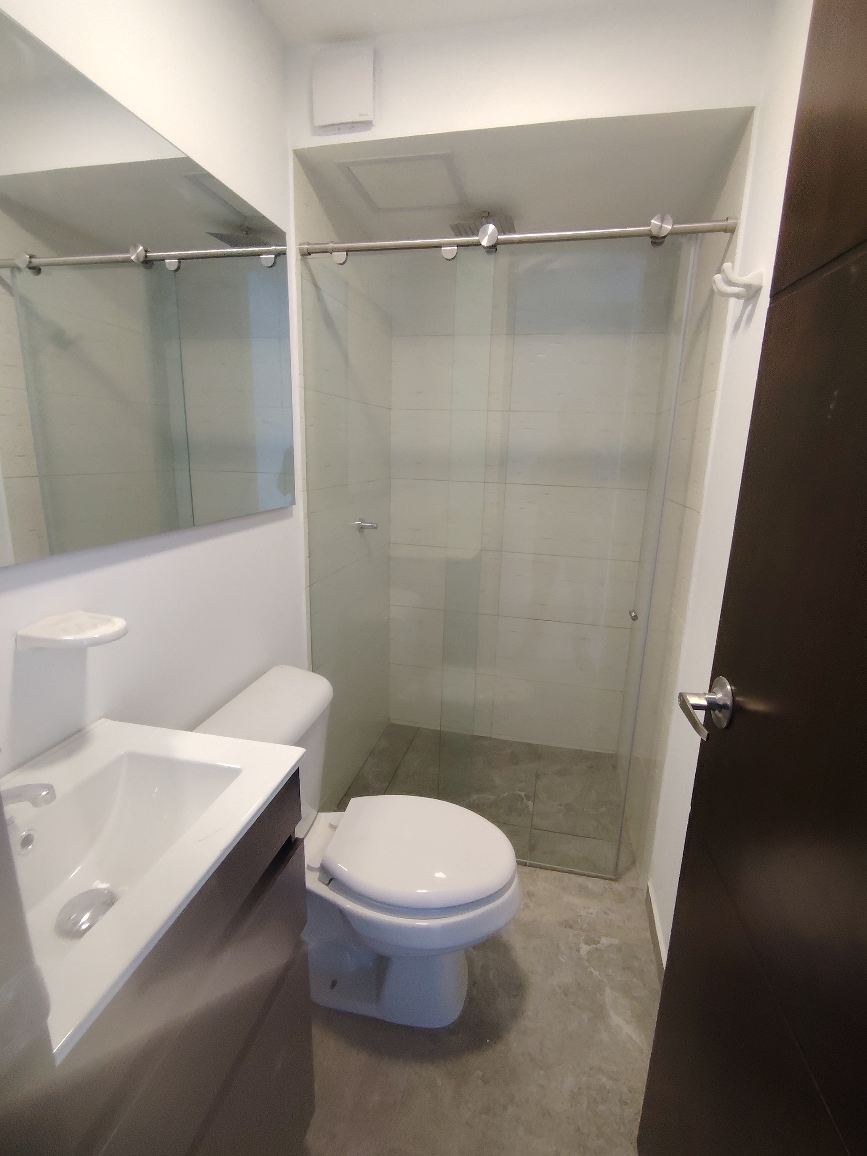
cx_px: 434
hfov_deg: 74.7
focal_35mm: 17
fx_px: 568
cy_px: 578
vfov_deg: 91.0
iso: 308
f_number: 2.2
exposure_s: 1/33.3
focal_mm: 1.42
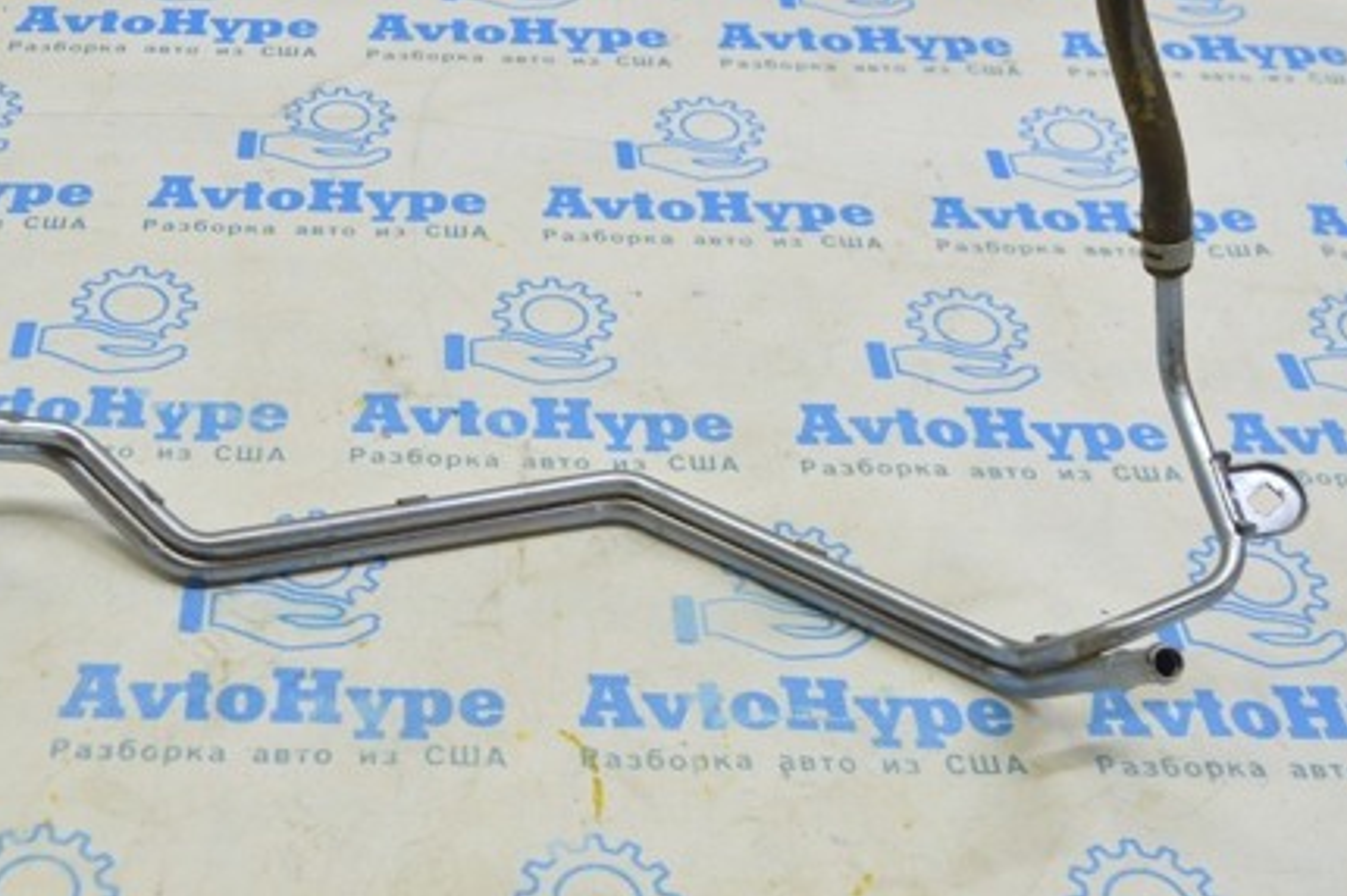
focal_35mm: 58
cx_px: 442
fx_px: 2168
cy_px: 262
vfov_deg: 23.2
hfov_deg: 34.2
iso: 400
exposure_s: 1/25
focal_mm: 26
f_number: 5.6
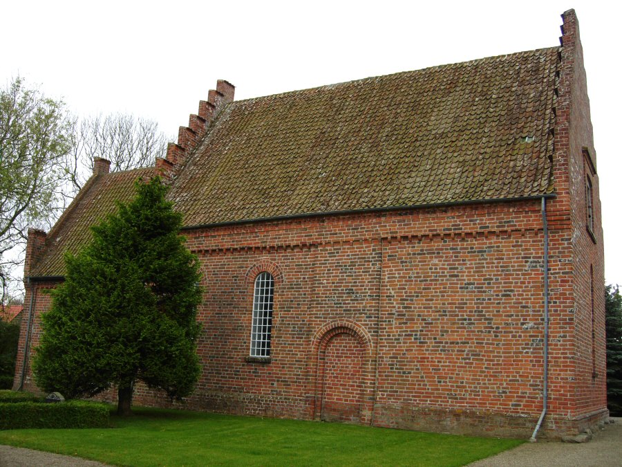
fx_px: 647
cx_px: 311
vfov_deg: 39.7
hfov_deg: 51.4
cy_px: 234
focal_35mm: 36
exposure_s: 1/157
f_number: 3.4
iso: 50
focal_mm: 7.5
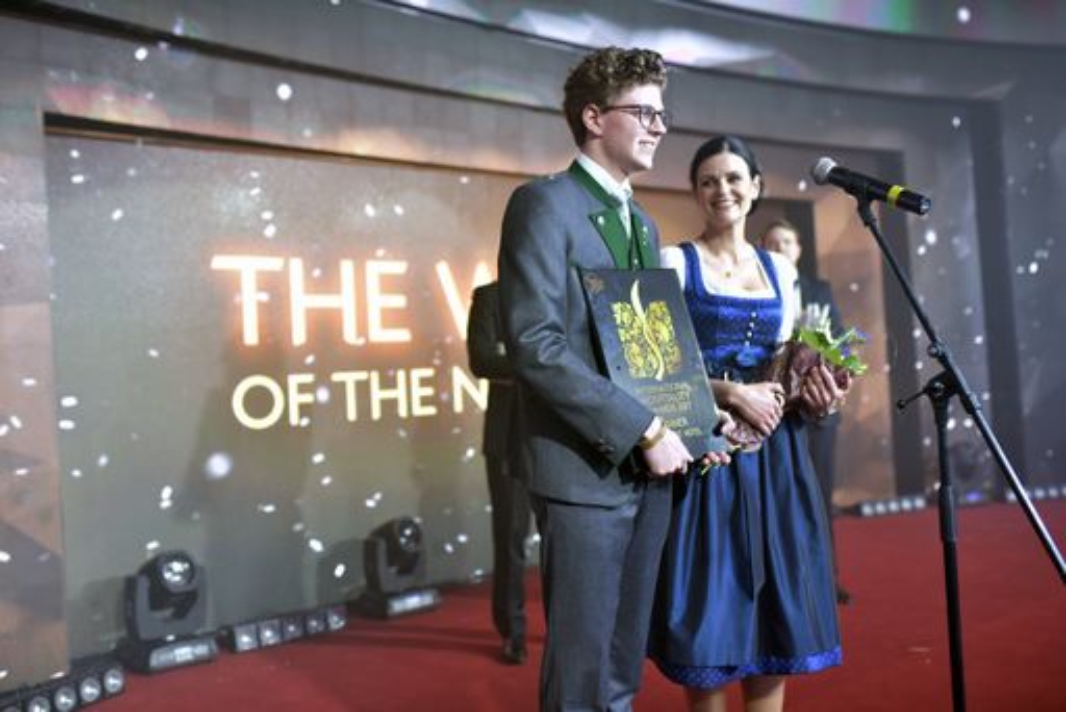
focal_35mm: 35
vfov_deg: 37.9
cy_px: 356
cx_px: 533
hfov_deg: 54.4
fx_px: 1037
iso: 1250
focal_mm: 35
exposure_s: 1/320
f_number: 2.2
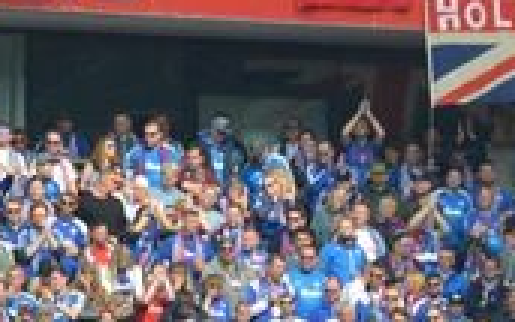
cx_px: 675
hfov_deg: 2.1
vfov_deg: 1.3
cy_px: 507
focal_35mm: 1015
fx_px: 14251
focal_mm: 200
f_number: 5.6
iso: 400
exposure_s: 1/1600
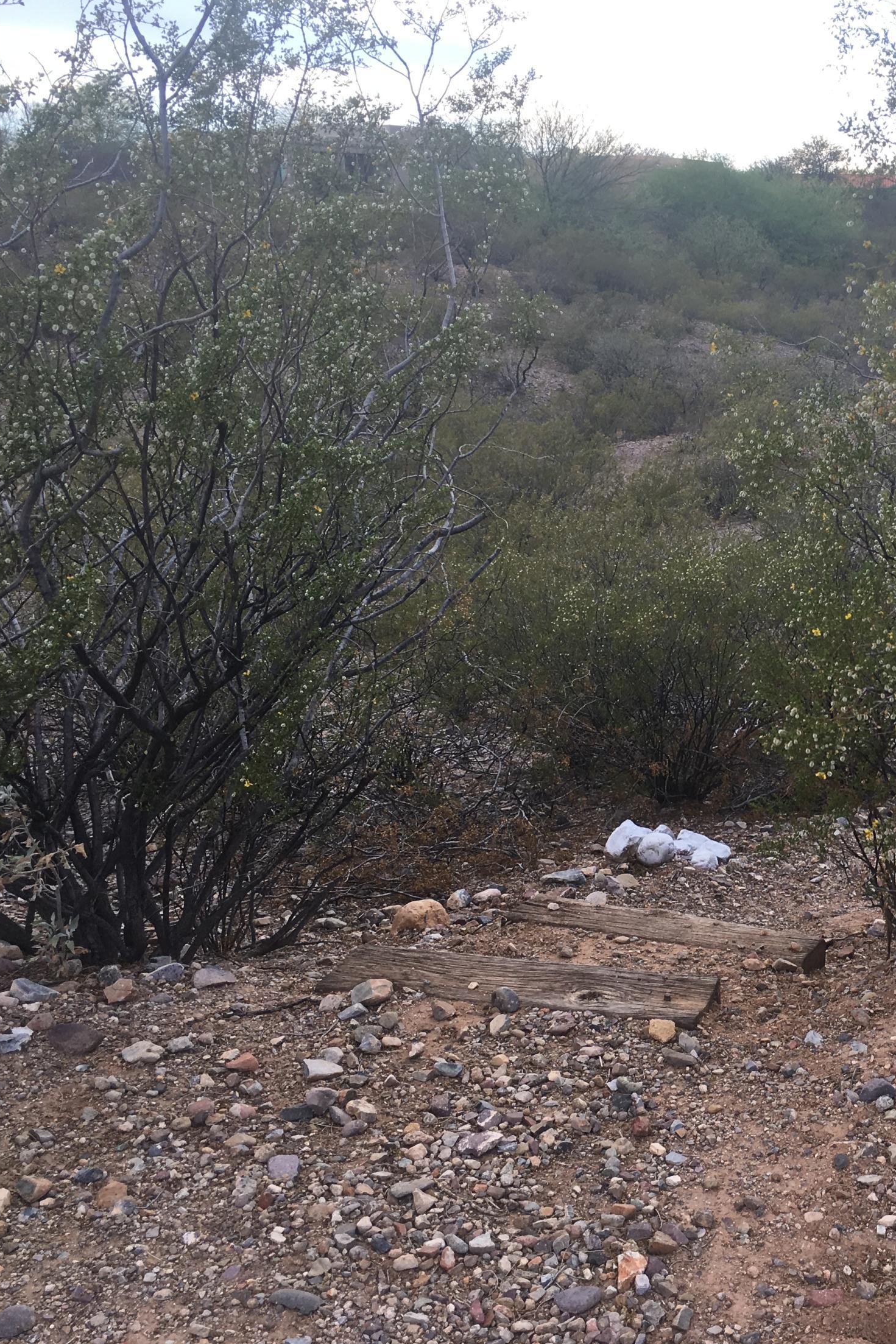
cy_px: 682
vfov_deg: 47.4
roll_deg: -0.6
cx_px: 817
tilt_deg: -15.4
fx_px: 1531
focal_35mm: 41
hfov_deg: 31.0
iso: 25
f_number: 2.2
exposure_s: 1/409
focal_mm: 4.15
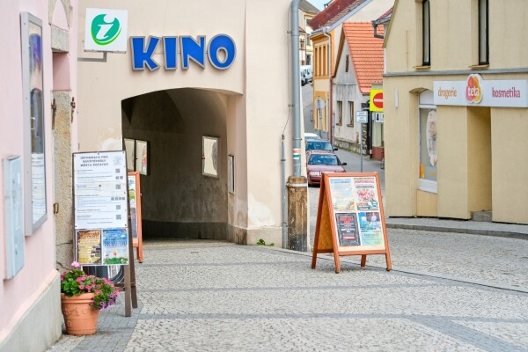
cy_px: 176
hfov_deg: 24.2
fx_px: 1232
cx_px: 264
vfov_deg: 16.3
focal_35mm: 84
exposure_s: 1/4000
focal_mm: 56
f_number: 3.6
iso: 640
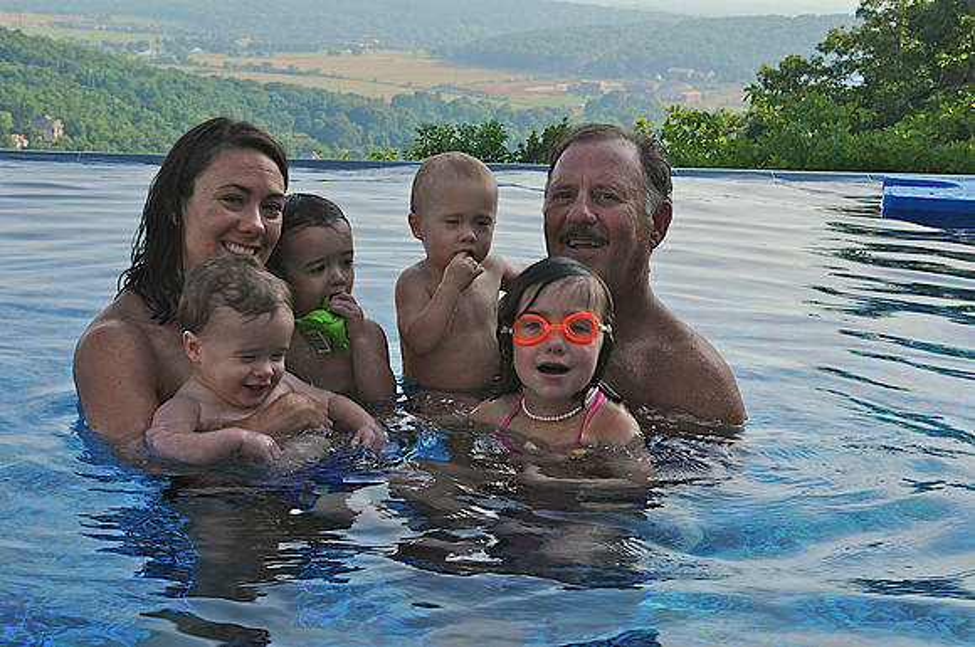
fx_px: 1866
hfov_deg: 29.3
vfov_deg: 19.7
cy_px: 324
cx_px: 488
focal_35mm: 69
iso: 200
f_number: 14
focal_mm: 46
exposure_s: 1/80
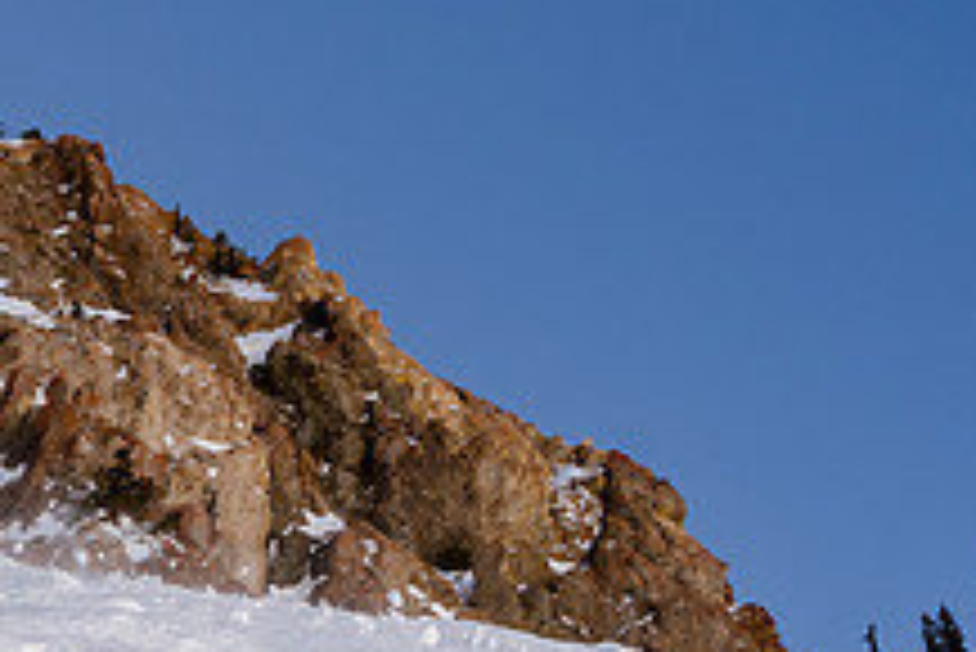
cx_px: -63
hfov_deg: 16.1
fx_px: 3364
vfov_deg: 11.0
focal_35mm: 124
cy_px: 542
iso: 160
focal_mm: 31
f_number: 8
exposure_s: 1/640
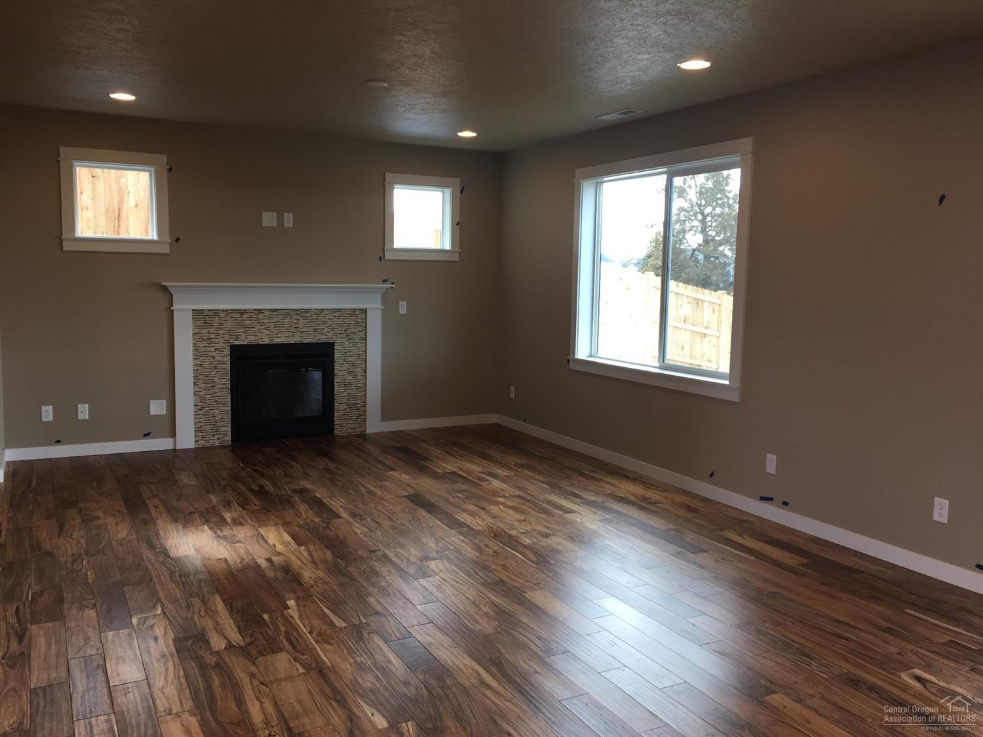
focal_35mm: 29
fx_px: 823
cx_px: 492
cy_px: 368
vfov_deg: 48.2
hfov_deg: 61.7
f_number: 2.2
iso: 25
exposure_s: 1/40
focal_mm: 4.15
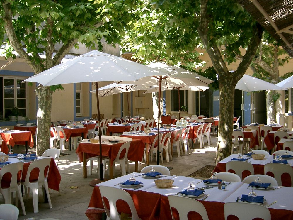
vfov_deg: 36.8
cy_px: 110
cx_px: 146
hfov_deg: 47.9
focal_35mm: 39
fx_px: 330
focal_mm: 8
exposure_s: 1/320
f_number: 2.8
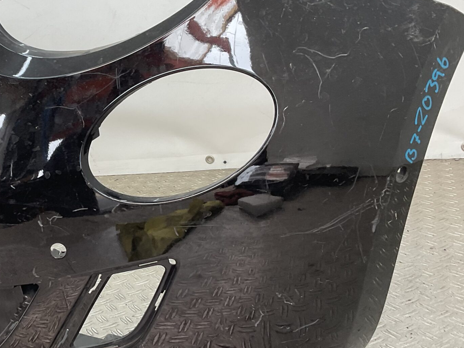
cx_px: 82
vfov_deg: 27.0
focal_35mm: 54
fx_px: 724
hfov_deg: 34.3
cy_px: 186
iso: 25
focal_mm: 3
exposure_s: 1/120
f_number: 1.8
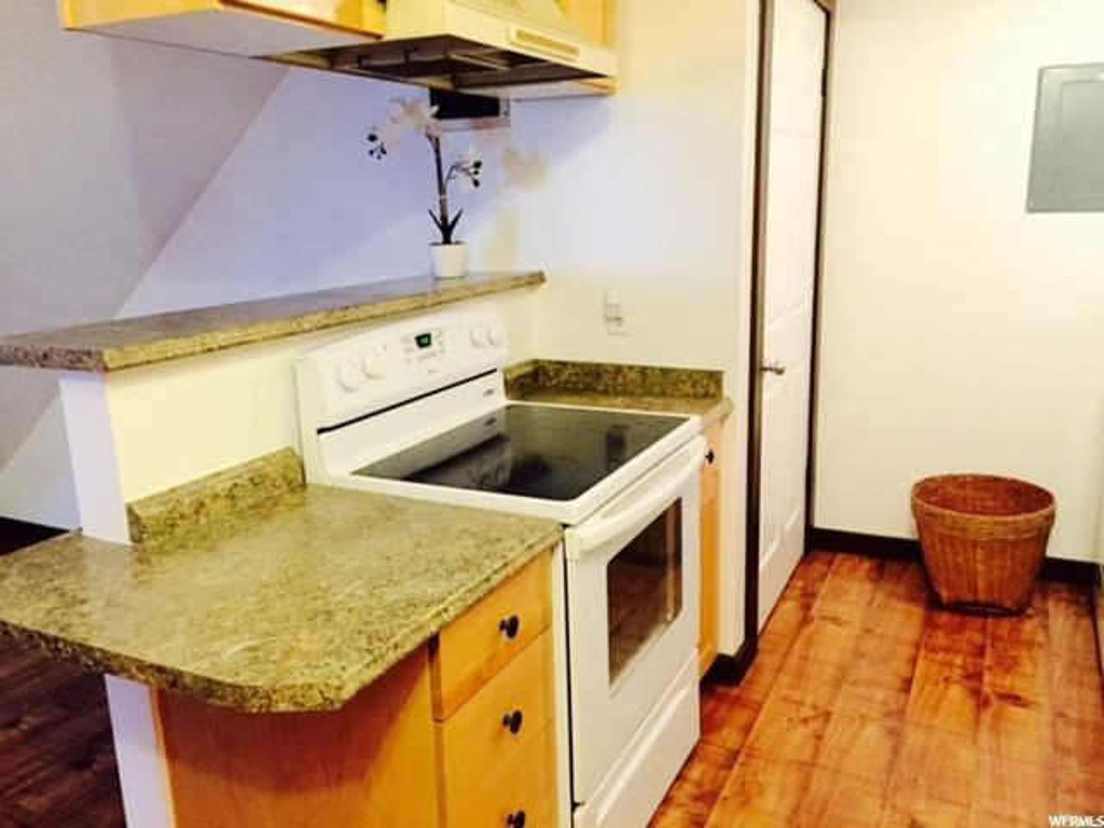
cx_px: 552
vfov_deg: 48.2
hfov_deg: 61.7
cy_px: 414
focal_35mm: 29
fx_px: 925
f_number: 2.2
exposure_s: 1/24
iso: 250
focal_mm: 4.15
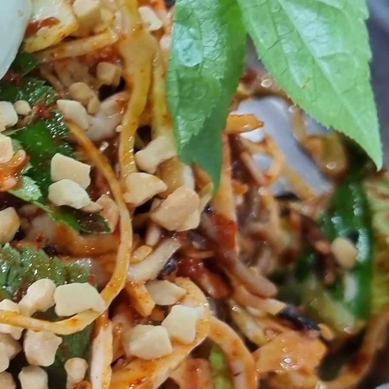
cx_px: -144
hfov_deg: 16.0
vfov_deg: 17.0
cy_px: 277
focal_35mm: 102
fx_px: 1297
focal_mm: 5.4
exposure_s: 1/60
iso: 200
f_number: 1.8
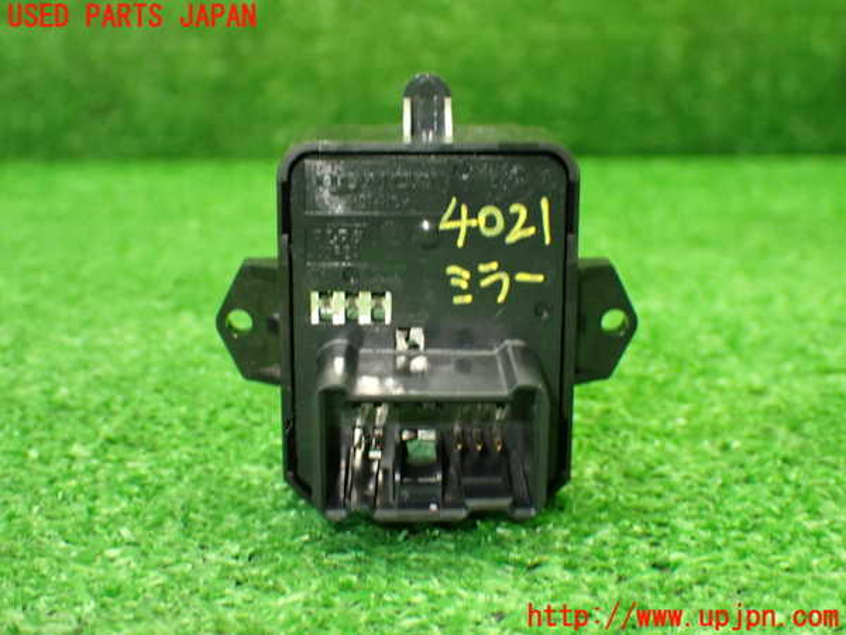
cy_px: 318
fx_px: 1320
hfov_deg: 35.5
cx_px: 423
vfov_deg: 27.0
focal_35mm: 54
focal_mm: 9.65
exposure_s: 1/50
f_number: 3.3
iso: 1000
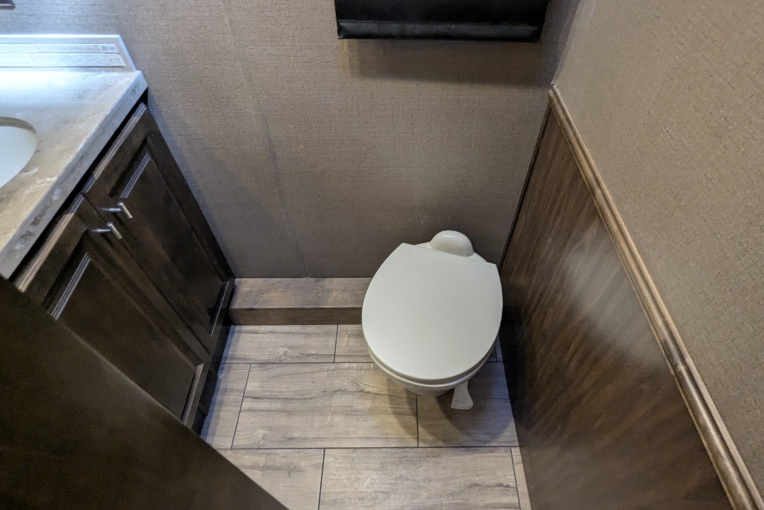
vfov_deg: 64.4
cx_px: 406
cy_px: 279
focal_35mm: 19
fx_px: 403
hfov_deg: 86.8
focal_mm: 2.35
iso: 174
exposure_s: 1/34.5
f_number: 2.2
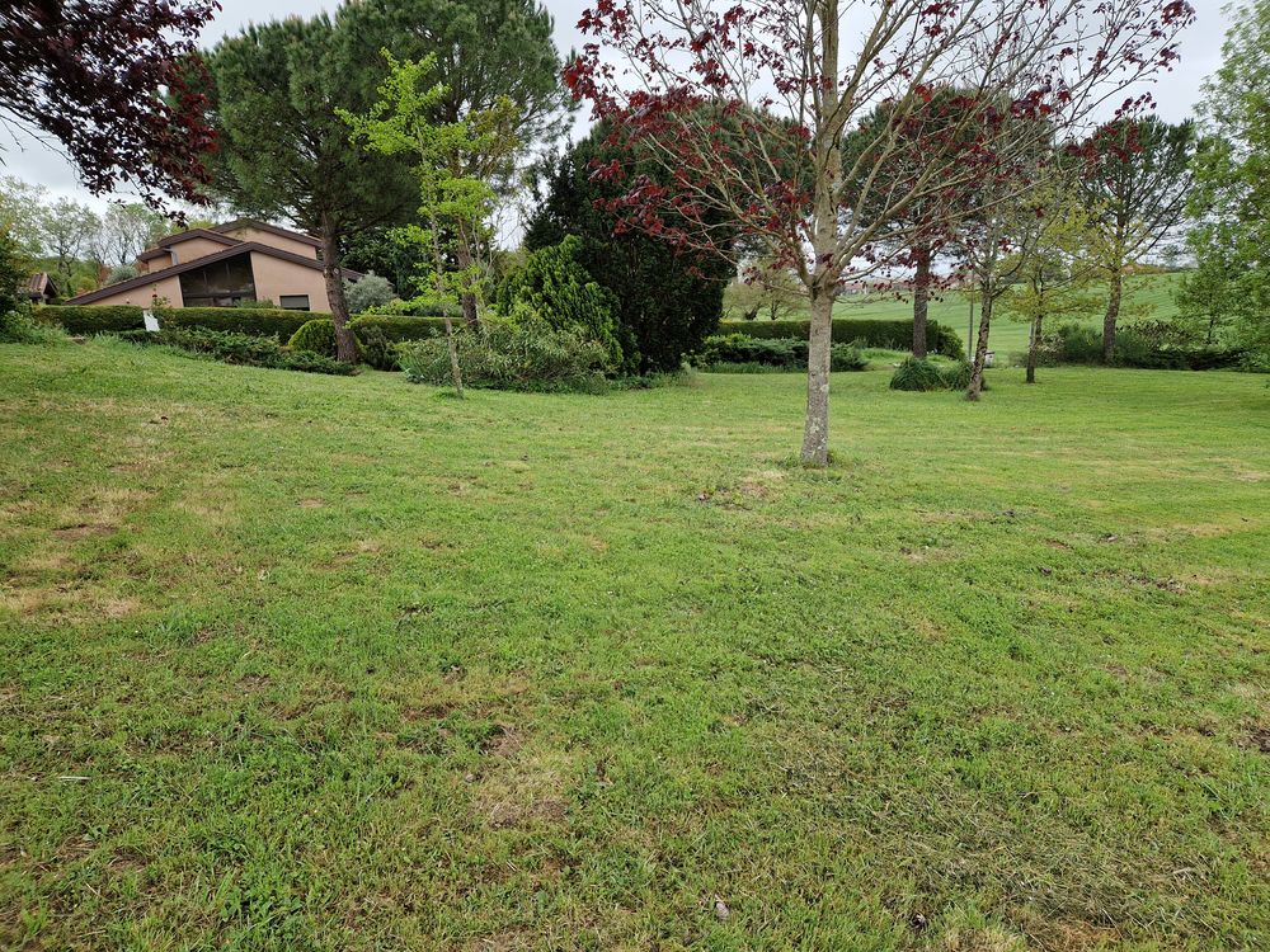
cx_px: 635
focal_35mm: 23
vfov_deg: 58.9
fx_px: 844
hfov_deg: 73.9
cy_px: 476
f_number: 1.8
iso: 50
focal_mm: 5.4
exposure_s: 1/392
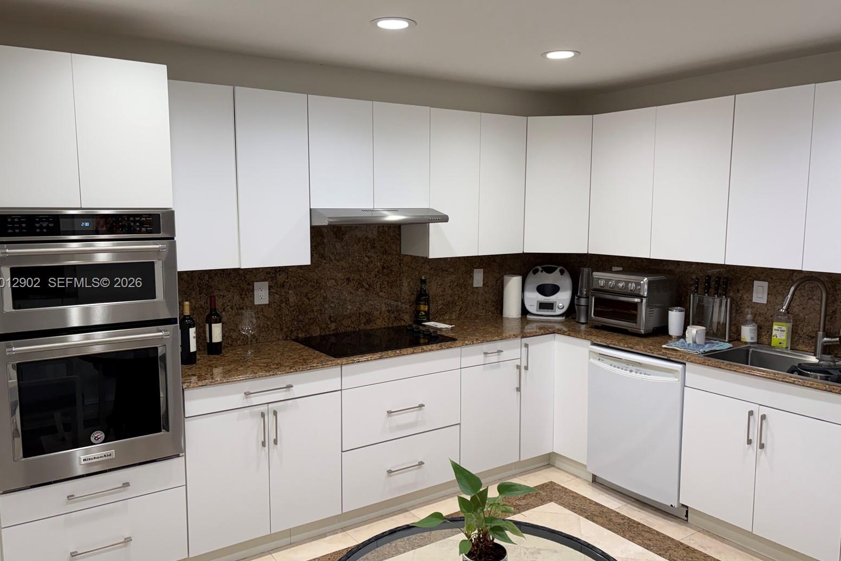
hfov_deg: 65.5
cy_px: 284
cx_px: 408
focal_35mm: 28
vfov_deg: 46.4
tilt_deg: -8.9
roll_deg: -0.2
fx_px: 654
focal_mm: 5.96
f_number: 1.6
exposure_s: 1/120
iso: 125
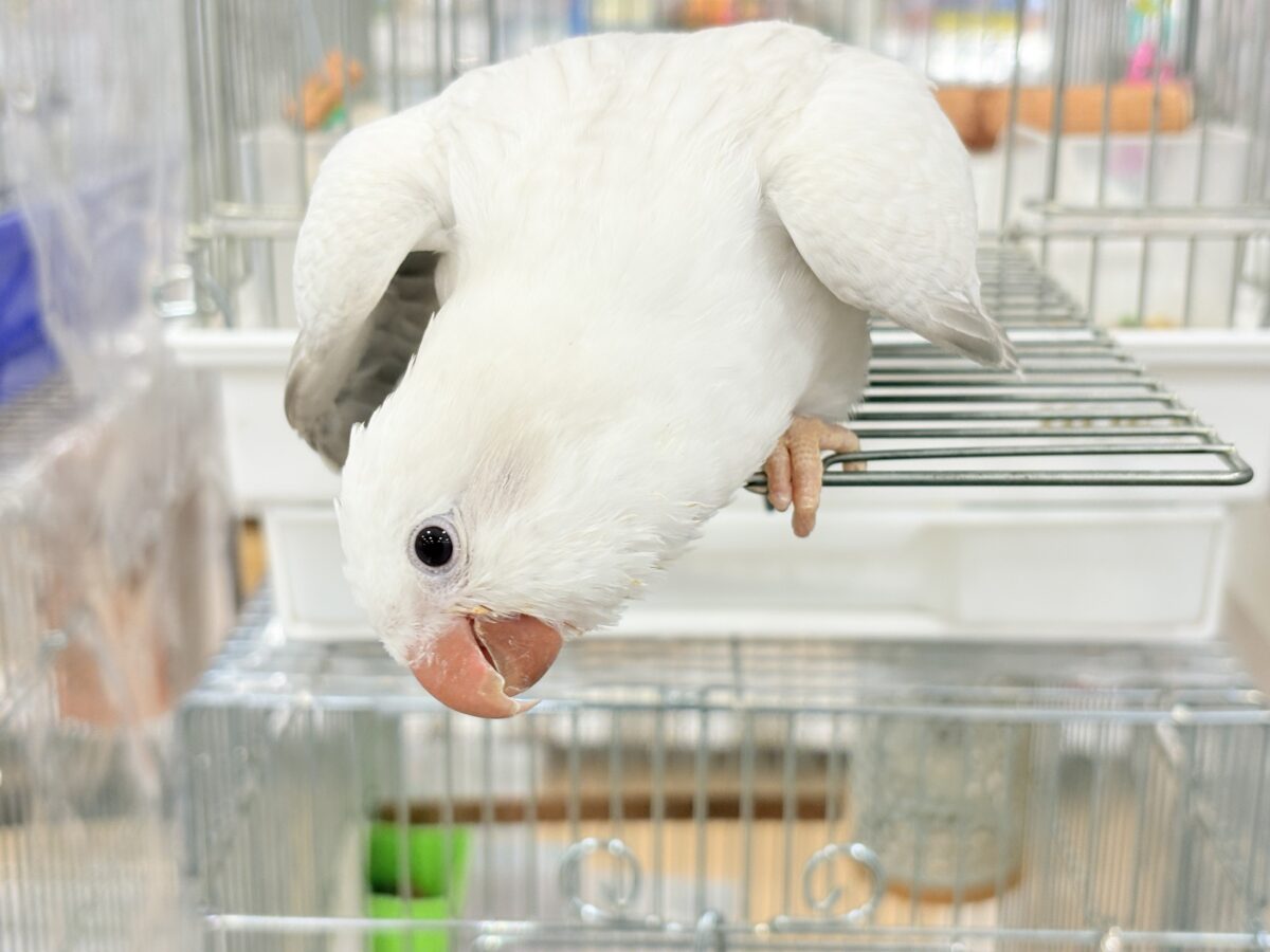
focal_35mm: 52
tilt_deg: -16.3
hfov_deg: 36.8
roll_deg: -0.9
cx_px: 635
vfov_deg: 28.0
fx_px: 1908
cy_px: 476
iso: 50
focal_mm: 5.96
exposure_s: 1/50
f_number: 1.6
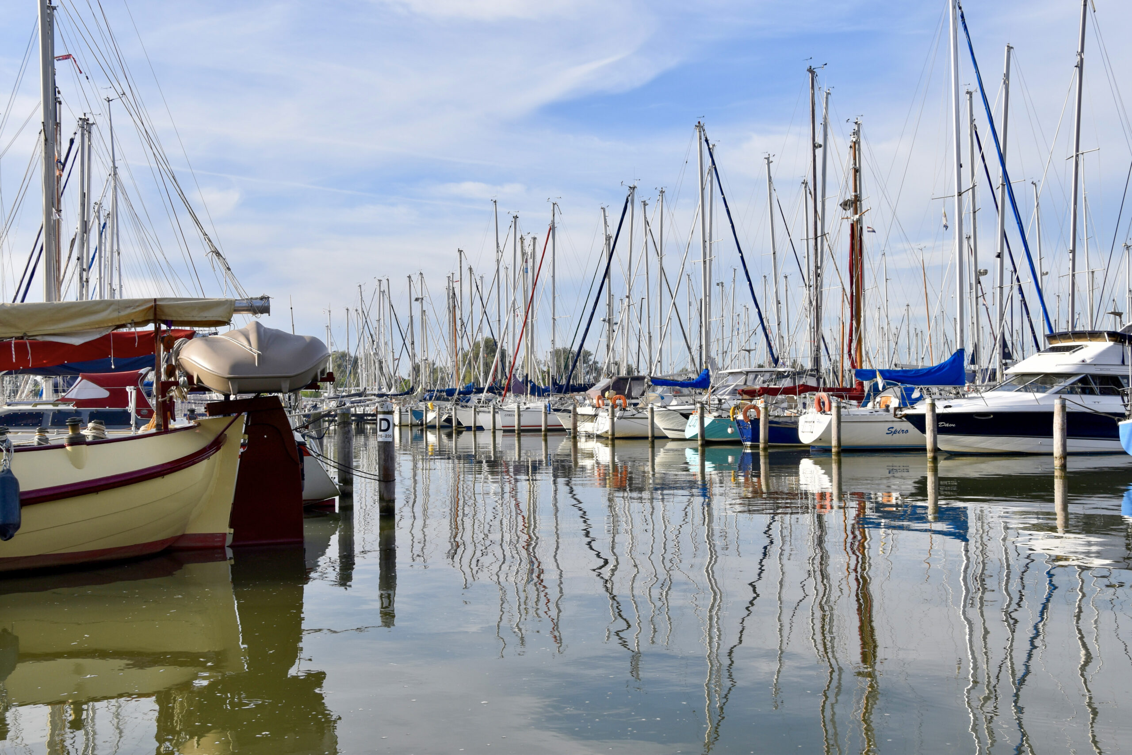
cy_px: 378
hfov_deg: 51.3
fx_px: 1179
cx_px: 566
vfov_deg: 35.5
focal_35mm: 38
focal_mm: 25
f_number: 9
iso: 200
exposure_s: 1/320
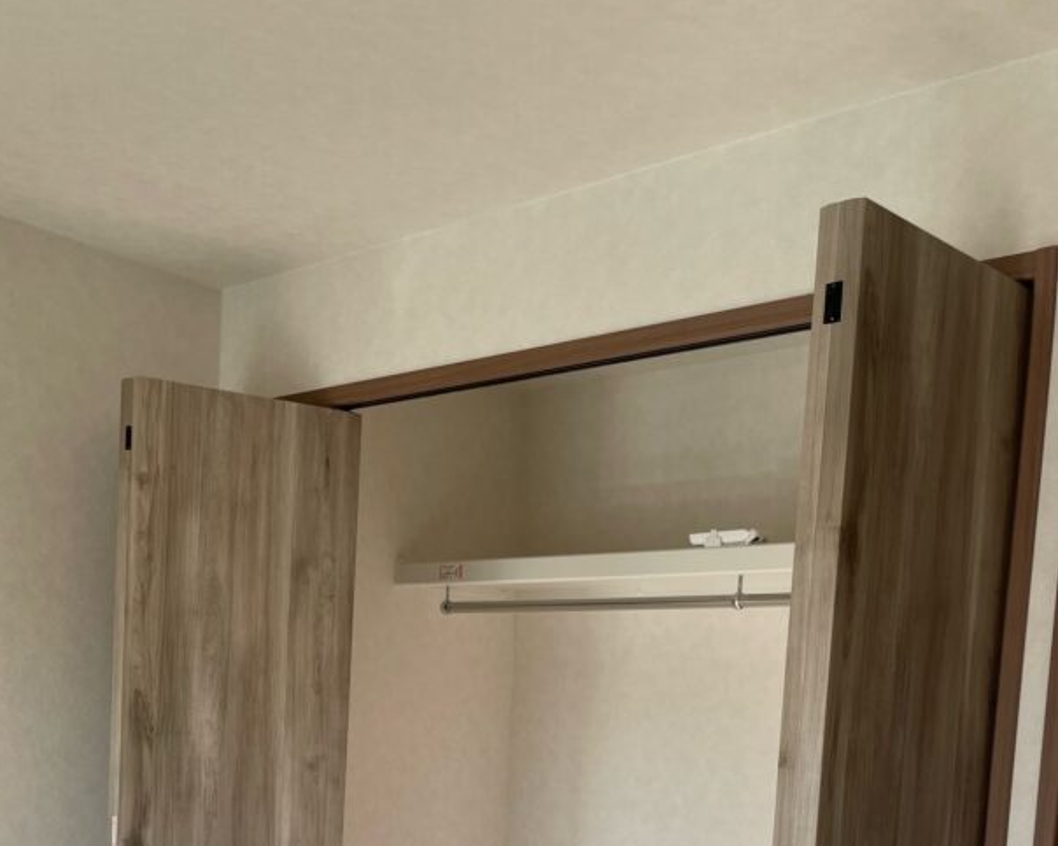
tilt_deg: -5.7
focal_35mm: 43
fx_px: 1346
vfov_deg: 32.2
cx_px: 525
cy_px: 842
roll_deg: -2.9
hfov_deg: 42.9
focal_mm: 4.2
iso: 32
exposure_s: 1/640
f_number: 1.6
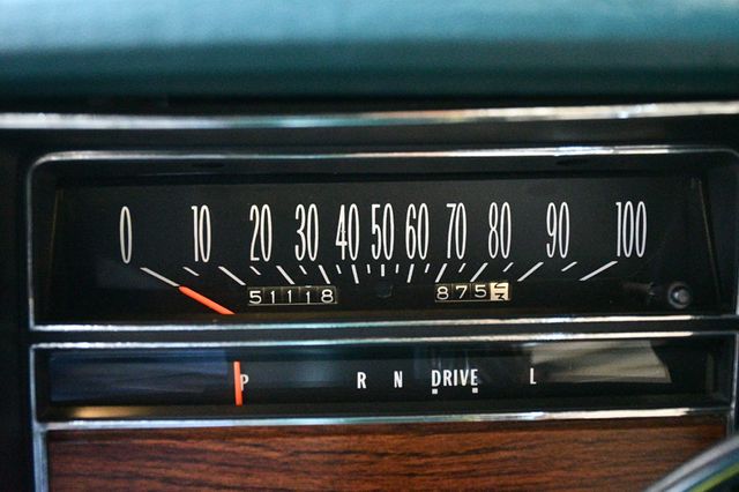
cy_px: 246
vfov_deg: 26.0
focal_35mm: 52
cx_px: 370
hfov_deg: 38.2
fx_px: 1067
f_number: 4.2
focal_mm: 35
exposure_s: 1/50
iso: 12800
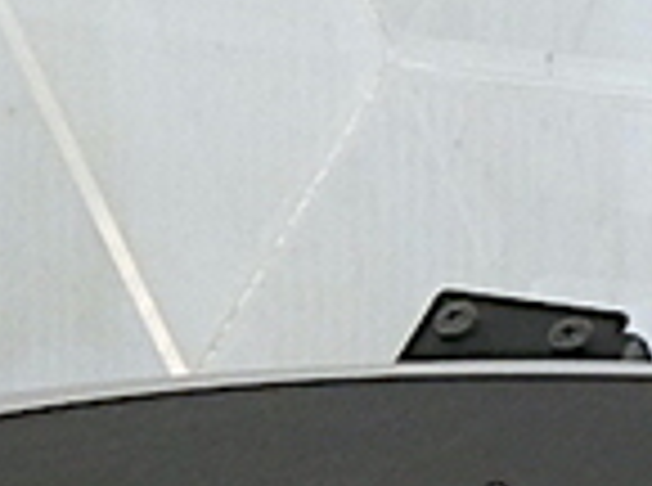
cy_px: 855
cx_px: 764
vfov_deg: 2.3
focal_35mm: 651
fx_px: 12231
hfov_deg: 3.0
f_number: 5
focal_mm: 17.5
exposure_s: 1/20
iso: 200
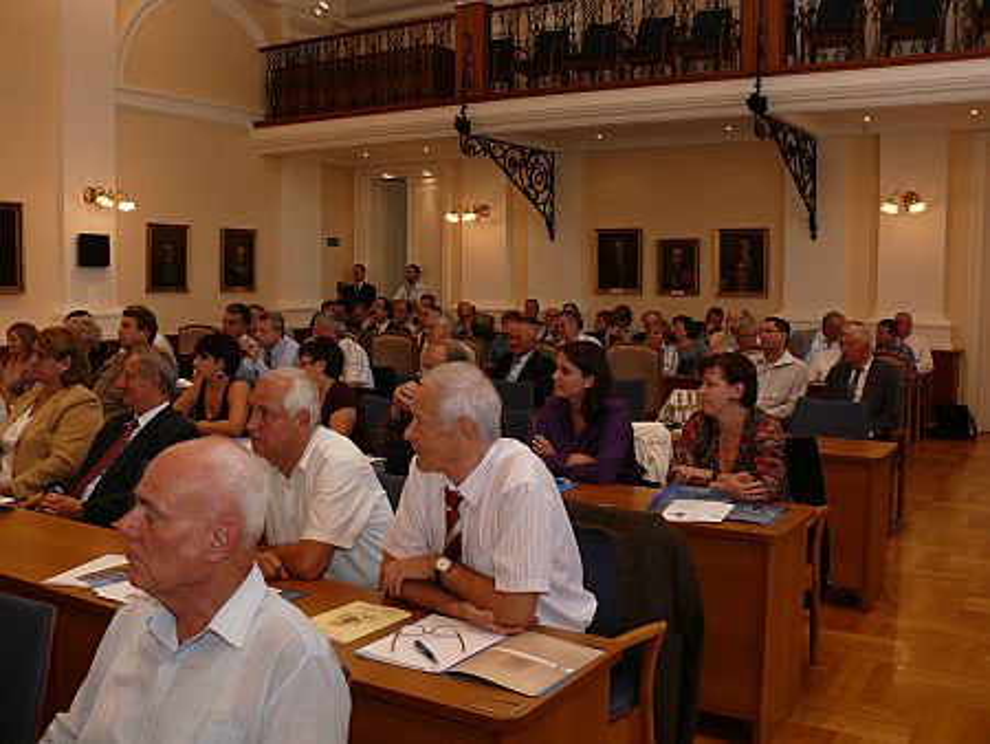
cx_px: 495
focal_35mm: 35
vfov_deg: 40.7
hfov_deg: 52.6
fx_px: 1002
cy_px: 372
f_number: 4
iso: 100
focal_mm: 7.4
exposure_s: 1/30
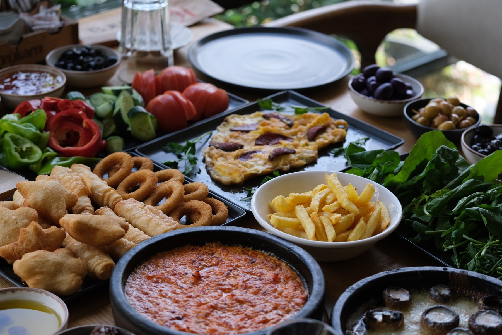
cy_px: 168
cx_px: 251
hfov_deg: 24.5
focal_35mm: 83
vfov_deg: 16.5
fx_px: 1157
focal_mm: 55
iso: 320
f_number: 4
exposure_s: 1/200
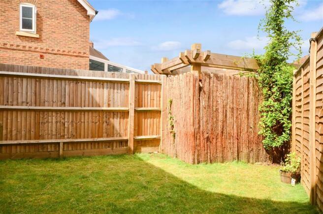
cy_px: 107
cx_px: 162
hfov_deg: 62.0
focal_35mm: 30
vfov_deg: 43.4
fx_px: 269
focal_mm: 20
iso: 200
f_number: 14
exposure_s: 1/50
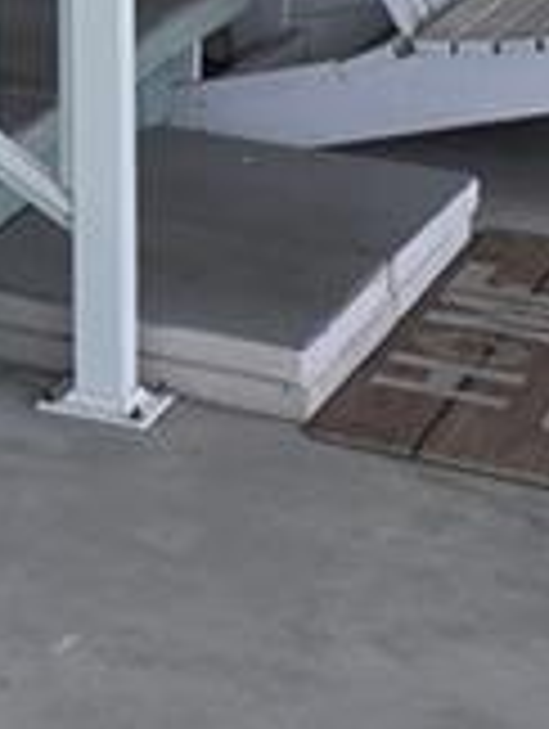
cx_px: -1080
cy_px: -662
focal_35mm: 170
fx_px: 3585
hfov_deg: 7.7
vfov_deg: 10.7
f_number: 1.7
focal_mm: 6.25
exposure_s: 1/2365
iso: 80
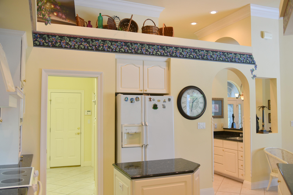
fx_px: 252
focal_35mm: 31
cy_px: 98
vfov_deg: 42.3
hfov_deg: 60.3
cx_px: 146
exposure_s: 1/60
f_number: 4
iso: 450
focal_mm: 31
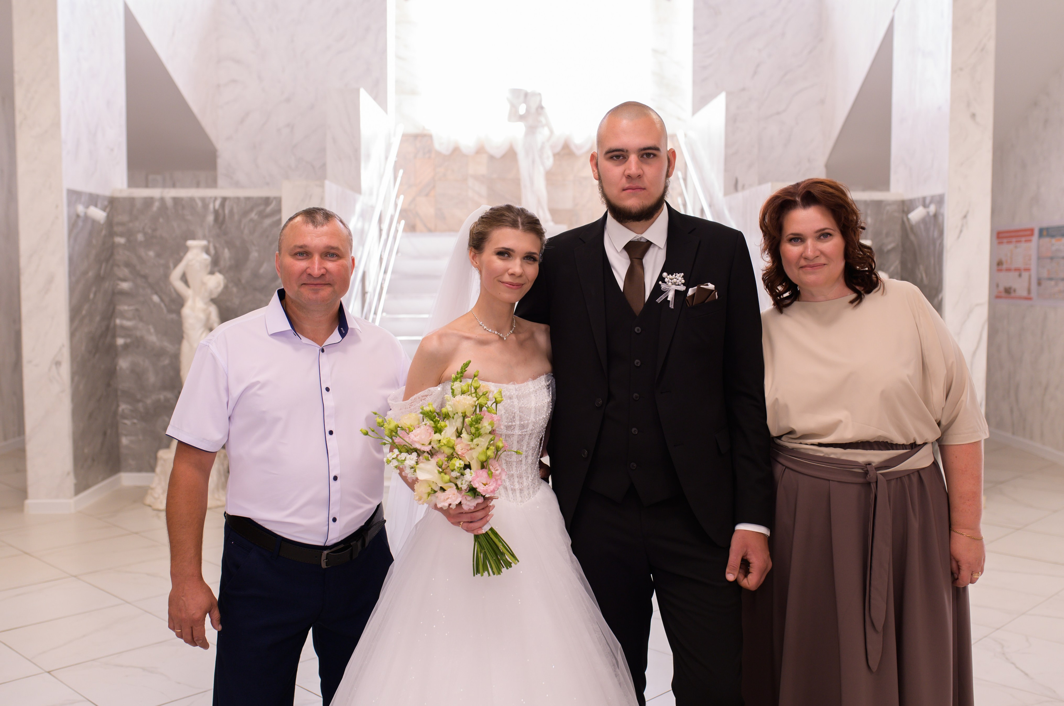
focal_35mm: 38
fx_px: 1127
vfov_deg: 34.8
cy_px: 337
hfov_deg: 50.5
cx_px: 549
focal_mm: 35
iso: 500
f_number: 4
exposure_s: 1/200
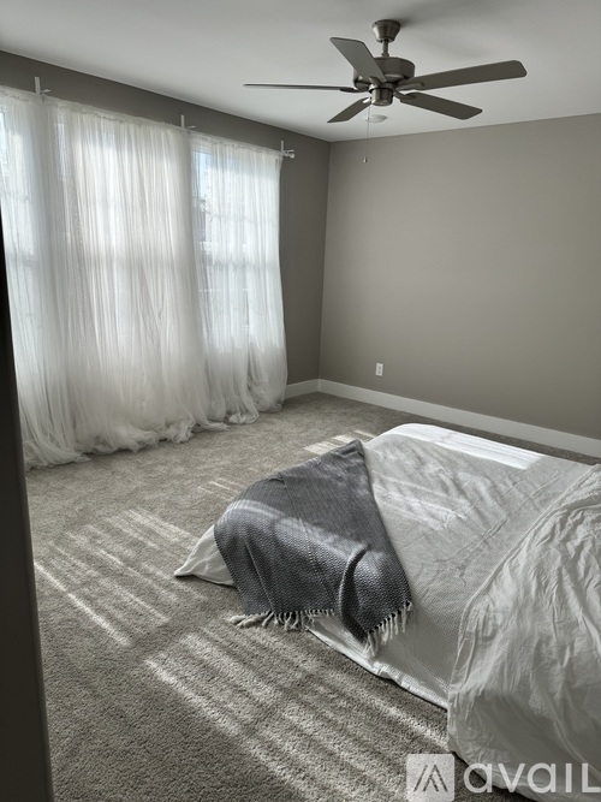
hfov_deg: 56.8
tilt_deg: -13.1
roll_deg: -3.0
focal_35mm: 24
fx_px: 556
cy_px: 401
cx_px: 300
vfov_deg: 71.6
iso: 80
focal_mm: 6.76
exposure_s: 1/1042
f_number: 1.78
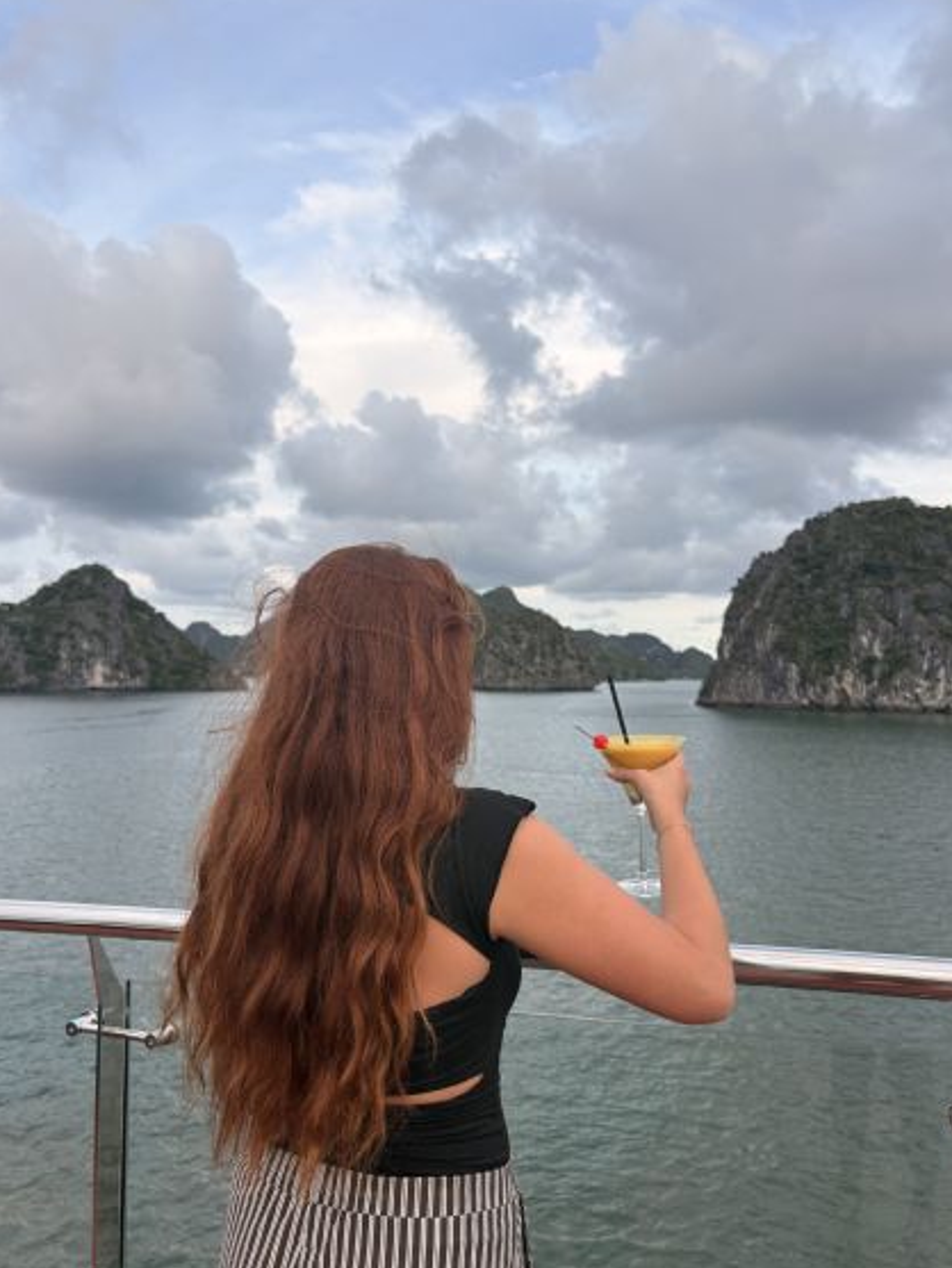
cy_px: 651
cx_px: 467
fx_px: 1026
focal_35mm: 28
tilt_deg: +1.8
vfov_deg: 63.4
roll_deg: -0.8
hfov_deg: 49.8
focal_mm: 5.96
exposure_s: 1/519
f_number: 1.6
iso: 50
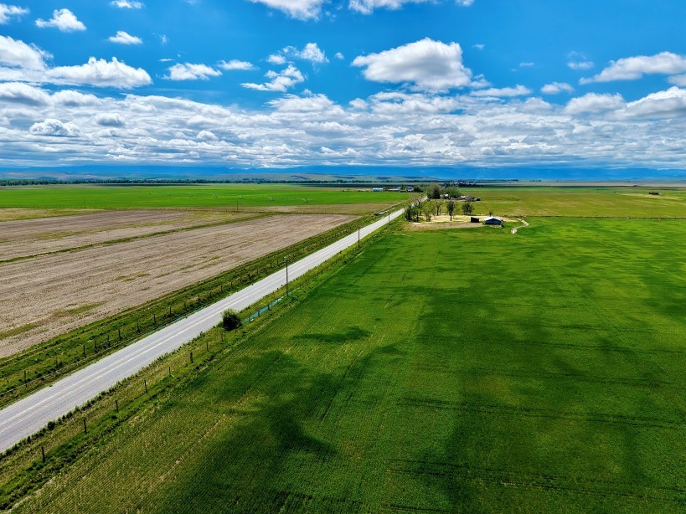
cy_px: 306
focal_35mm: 30
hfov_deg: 59.9
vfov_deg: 46.5
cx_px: 326
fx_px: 594
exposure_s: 1/8000
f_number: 1.8
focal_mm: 8.67
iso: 290
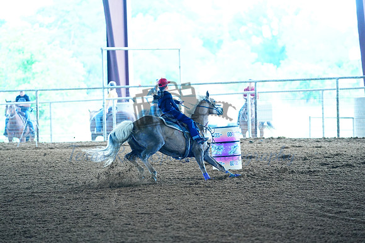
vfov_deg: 6.9
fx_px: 2028
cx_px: 182
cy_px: 122
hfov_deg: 10.3
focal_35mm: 200
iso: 4000
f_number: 2.8
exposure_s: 1/800
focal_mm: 200
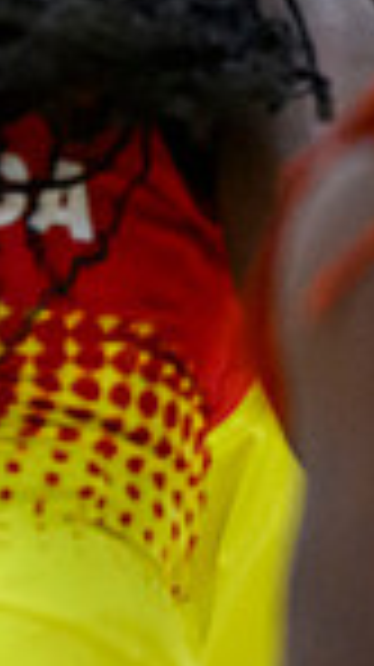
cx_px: -1220
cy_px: 289
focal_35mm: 1419
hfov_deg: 0.9
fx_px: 25075
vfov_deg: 1.5
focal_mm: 200
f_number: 3.2
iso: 4000
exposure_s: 1/1000
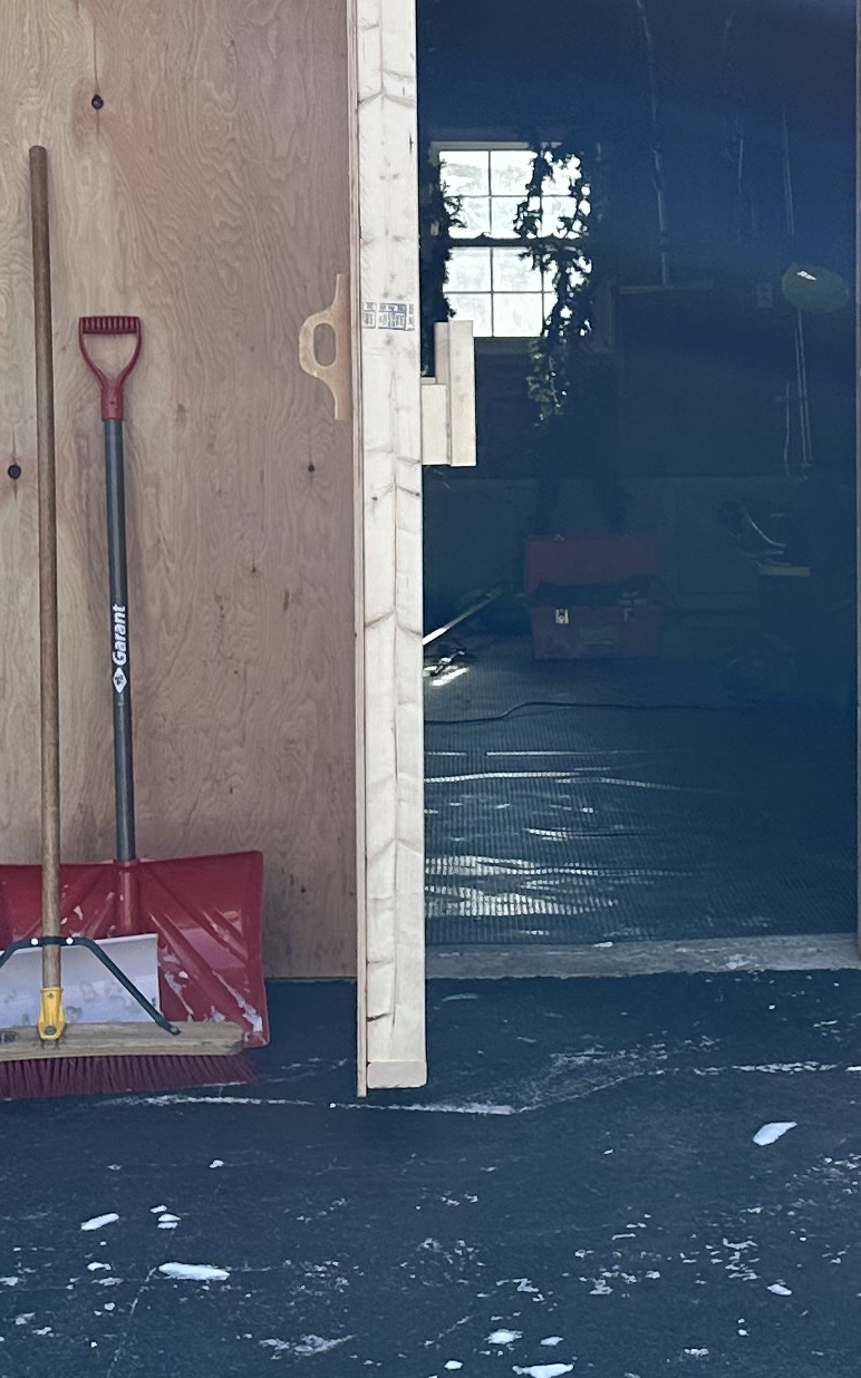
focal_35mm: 83
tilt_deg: -2.6
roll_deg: +0.3
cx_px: 763
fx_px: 3118
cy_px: 515
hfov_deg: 15.6
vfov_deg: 24.9
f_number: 1.78
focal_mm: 6.86
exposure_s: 1/1321
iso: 80
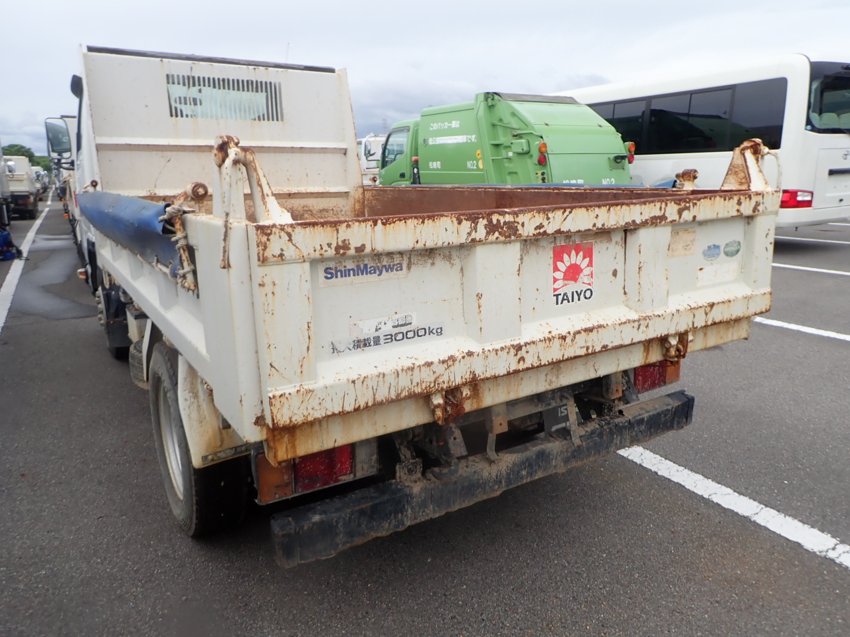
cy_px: 318
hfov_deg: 69.4
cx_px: 425
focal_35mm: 25
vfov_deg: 54.9
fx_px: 614
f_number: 2.8
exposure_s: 1/400
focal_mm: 4.5
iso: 100
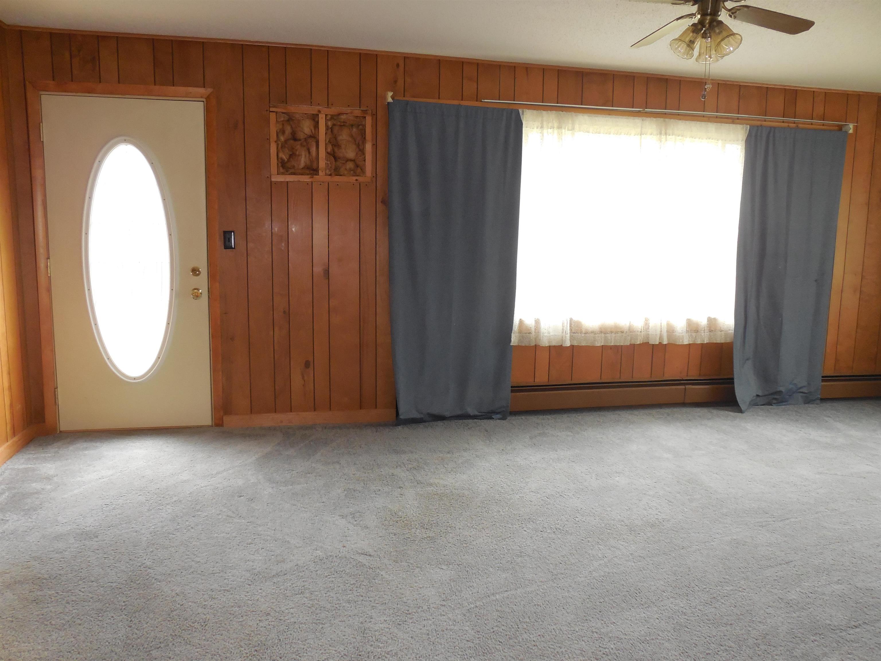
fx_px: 662
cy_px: 330
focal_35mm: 26
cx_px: 440
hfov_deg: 67.3
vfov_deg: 53.1
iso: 280
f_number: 3.5
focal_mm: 4.6
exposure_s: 1/25
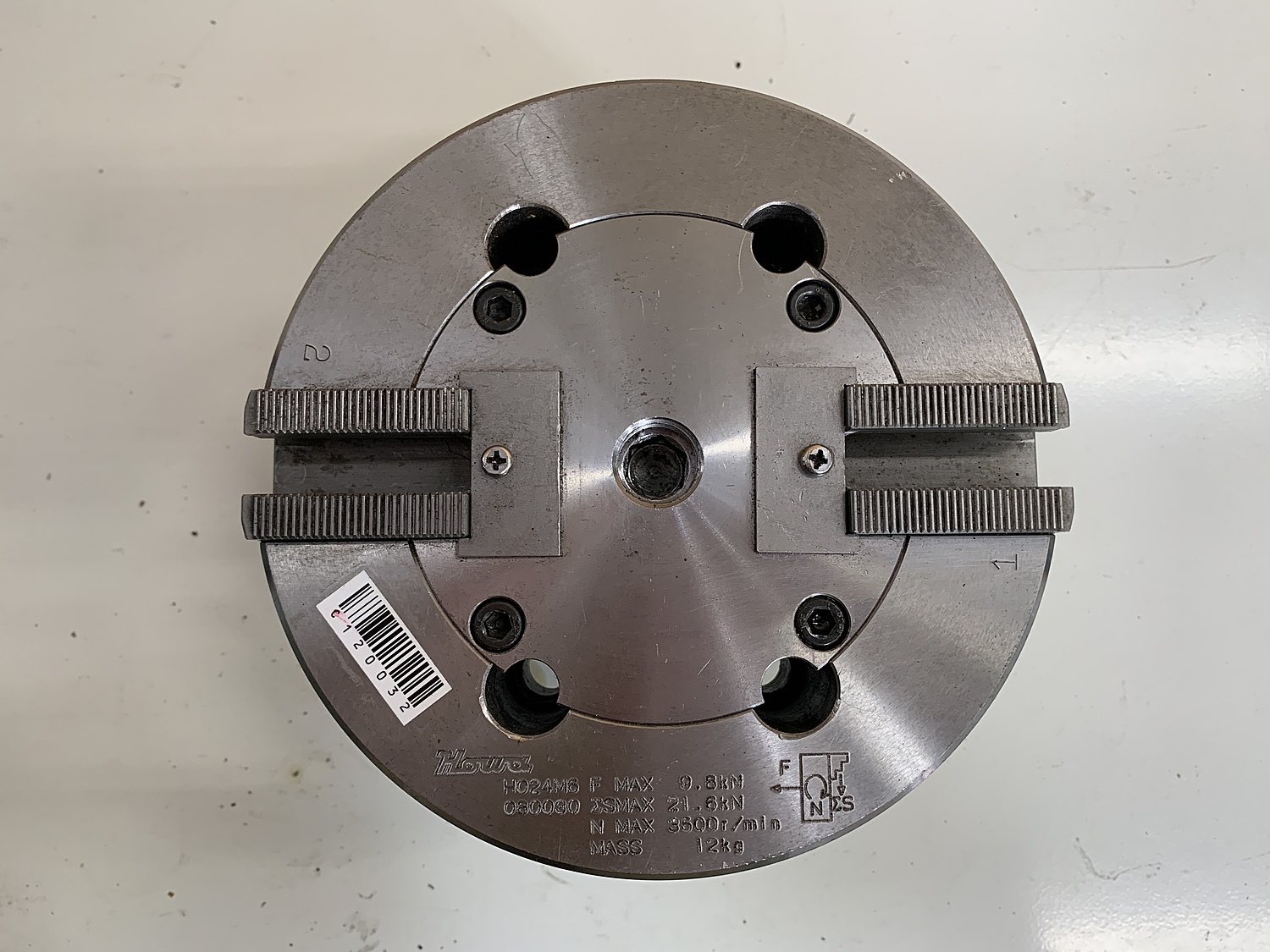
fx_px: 954
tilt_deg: -82.9
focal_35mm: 26
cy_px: 476
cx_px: 635
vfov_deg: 53.1
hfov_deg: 67.3
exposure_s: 1/60
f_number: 1.8
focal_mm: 4.25
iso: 100
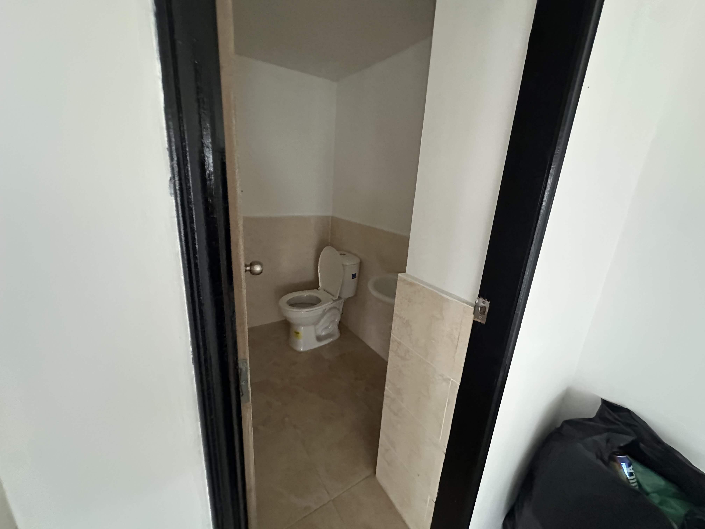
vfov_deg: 85.7
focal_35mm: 14
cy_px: 264
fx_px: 285
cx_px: 352
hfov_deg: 102.1
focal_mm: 2.22
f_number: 2.2
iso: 1250
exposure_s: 1/41
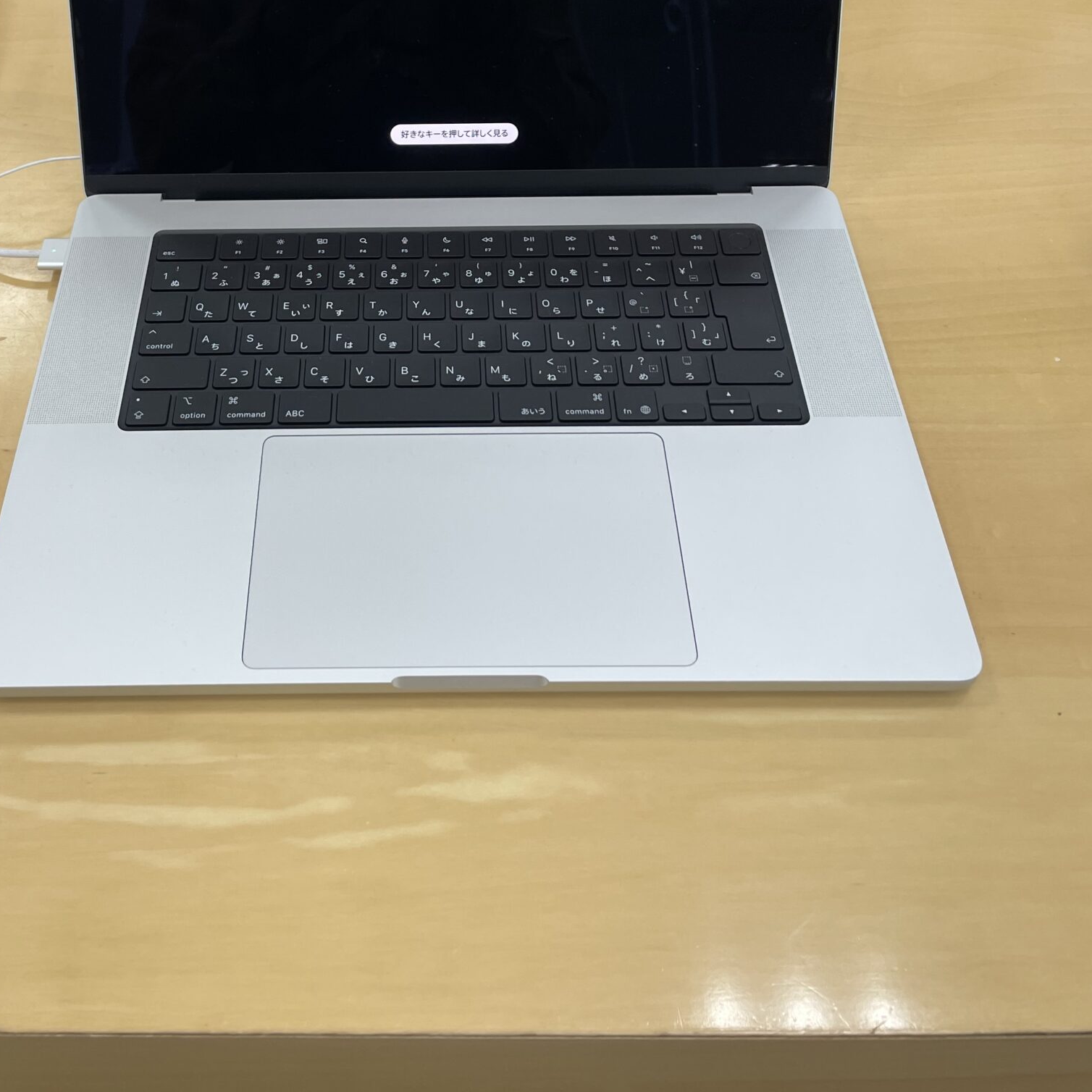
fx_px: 1392
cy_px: 218
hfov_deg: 42.5
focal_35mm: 39
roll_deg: +2.3
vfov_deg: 41.0
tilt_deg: -44.0
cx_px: 410
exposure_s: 1/120
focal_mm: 4.2
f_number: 1.6
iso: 50
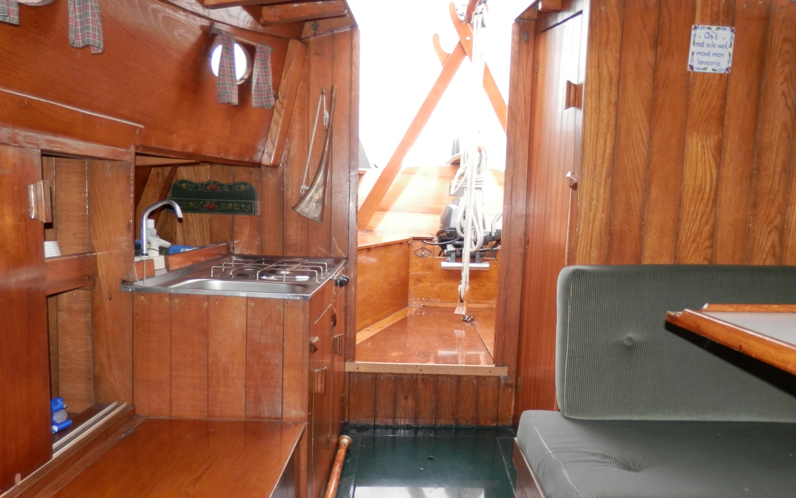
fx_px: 651
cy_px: 305
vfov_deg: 41.6
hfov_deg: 62.7
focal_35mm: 30
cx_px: 442
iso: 80
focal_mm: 4.5
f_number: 3
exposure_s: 1/80
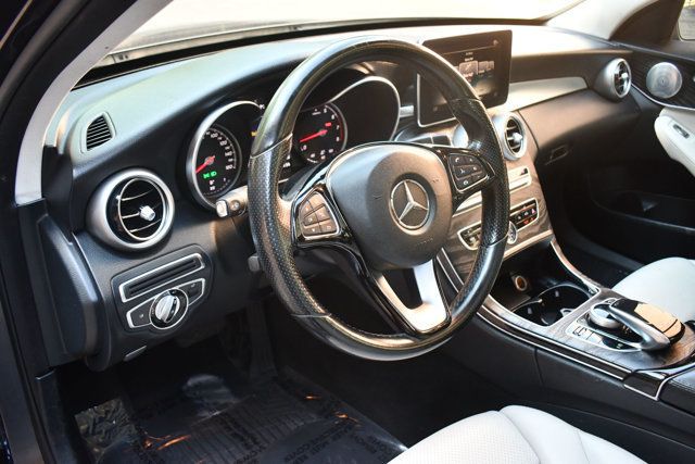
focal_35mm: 30
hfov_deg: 61.9
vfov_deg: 43.6
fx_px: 579
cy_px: 232
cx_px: 348
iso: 1250
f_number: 3.8
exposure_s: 1/125
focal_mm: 20
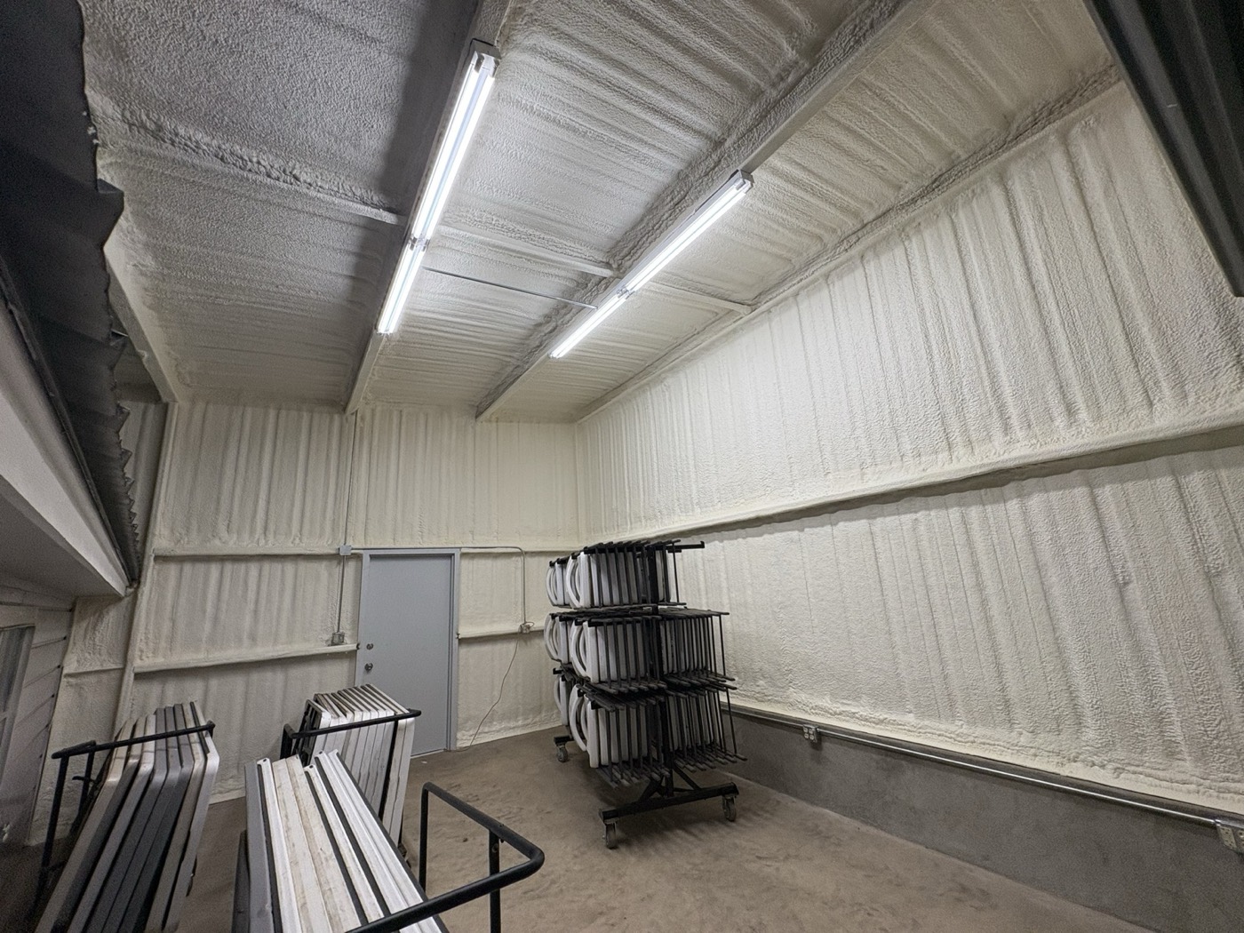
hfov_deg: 102.1
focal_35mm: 14
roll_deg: +4.2
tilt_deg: +13.7
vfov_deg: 85.7
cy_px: 466
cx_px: 622
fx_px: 503
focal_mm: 2.22
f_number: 2.2
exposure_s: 1/120
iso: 160
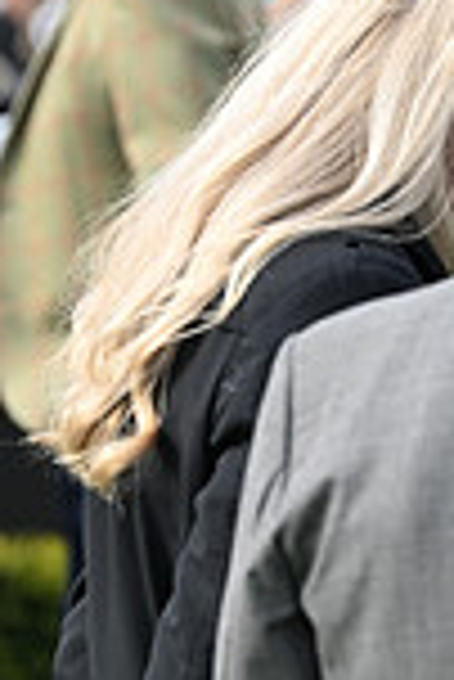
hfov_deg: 2.2
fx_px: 11587
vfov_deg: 3.4
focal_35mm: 614
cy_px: 155
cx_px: 1083
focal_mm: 160
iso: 640
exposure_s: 1/1000
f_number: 6.3
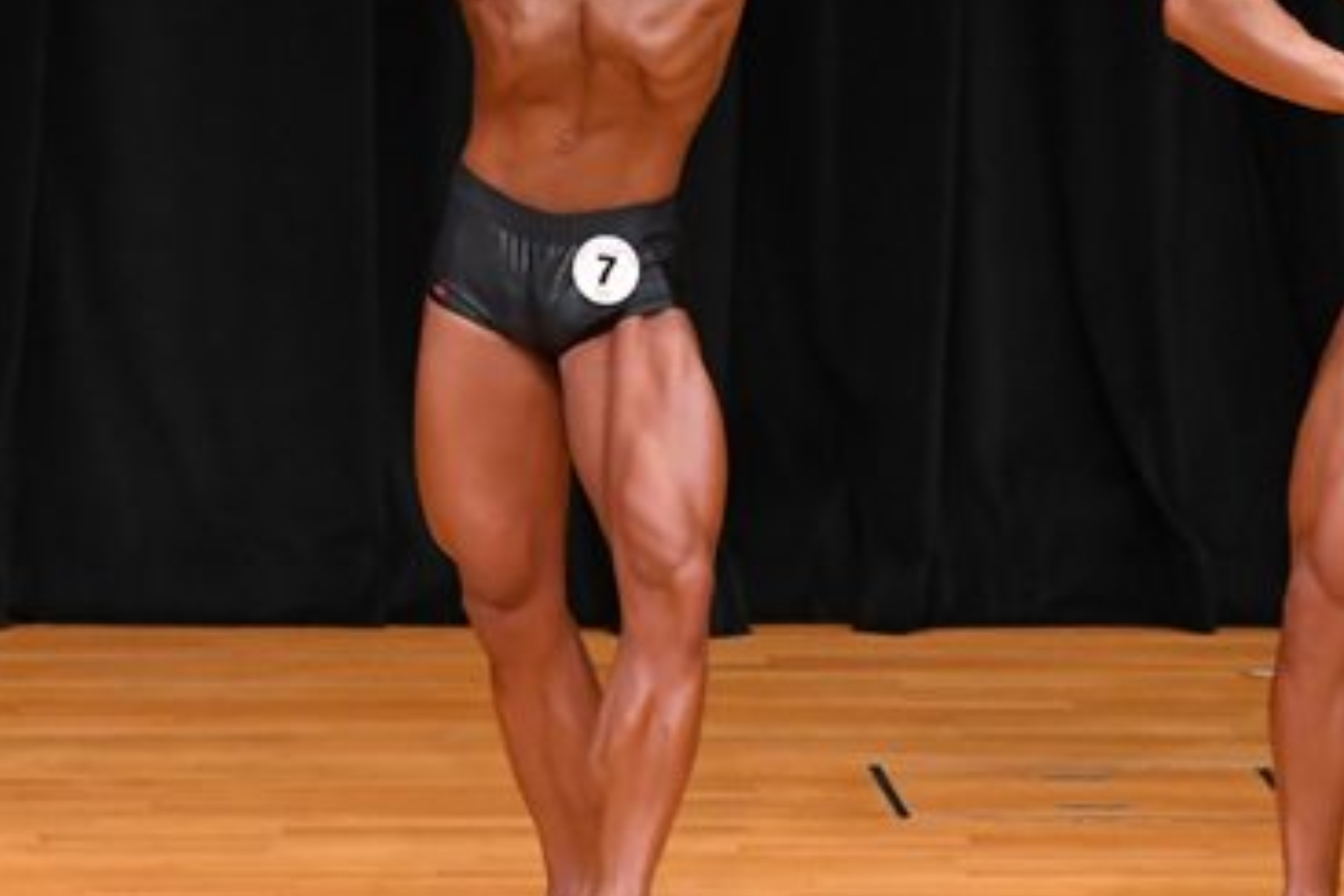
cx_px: 890
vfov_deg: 2.4
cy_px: 279
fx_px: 21353
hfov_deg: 3.6
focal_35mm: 572
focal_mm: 180
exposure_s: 1/400
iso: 4000
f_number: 5.6
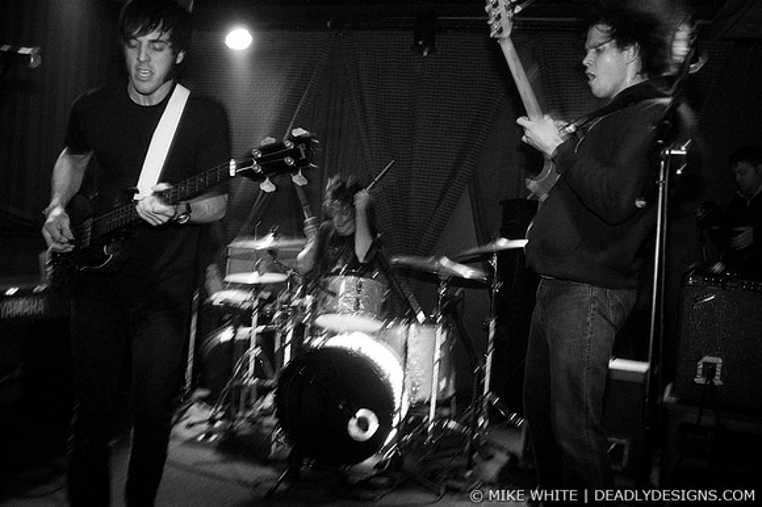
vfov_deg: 43.6
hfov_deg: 62.0
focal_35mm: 30
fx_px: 635
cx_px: 381
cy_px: 254
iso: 800
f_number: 2.8
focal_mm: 20
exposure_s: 1/40
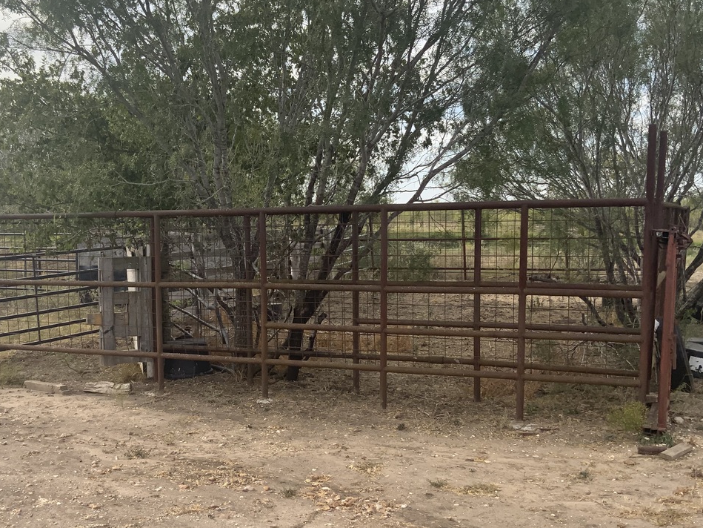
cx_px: 270
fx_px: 894
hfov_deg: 42.7
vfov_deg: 32.8
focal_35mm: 44
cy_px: 299
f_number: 1.8
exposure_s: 1/898
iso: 16
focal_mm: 3
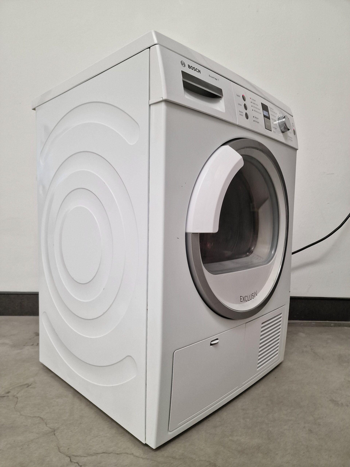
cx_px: 175
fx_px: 310
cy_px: 234
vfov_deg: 73.9
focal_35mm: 23
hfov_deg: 58.9
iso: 160
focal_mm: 6.4
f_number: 1.8
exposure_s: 1/100
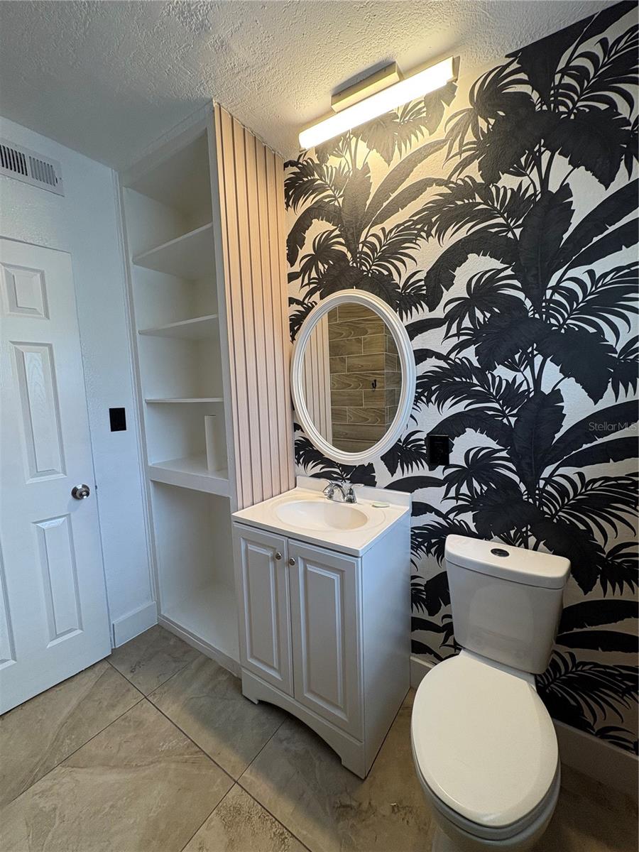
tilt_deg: -5.3
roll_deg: +0.7
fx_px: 345
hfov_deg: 85.7
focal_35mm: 14
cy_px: 426
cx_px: 320
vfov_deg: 102.1
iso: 125
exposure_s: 1/60
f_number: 2.2
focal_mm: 2.22
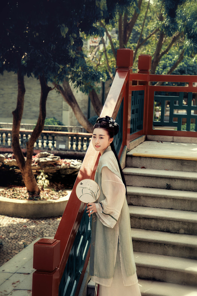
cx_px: 98
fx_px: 575
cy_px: 148
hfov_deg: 19.5
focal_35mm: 70
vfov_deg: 28.8
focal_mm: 70
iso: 100
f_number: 4.5
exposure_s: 1/125
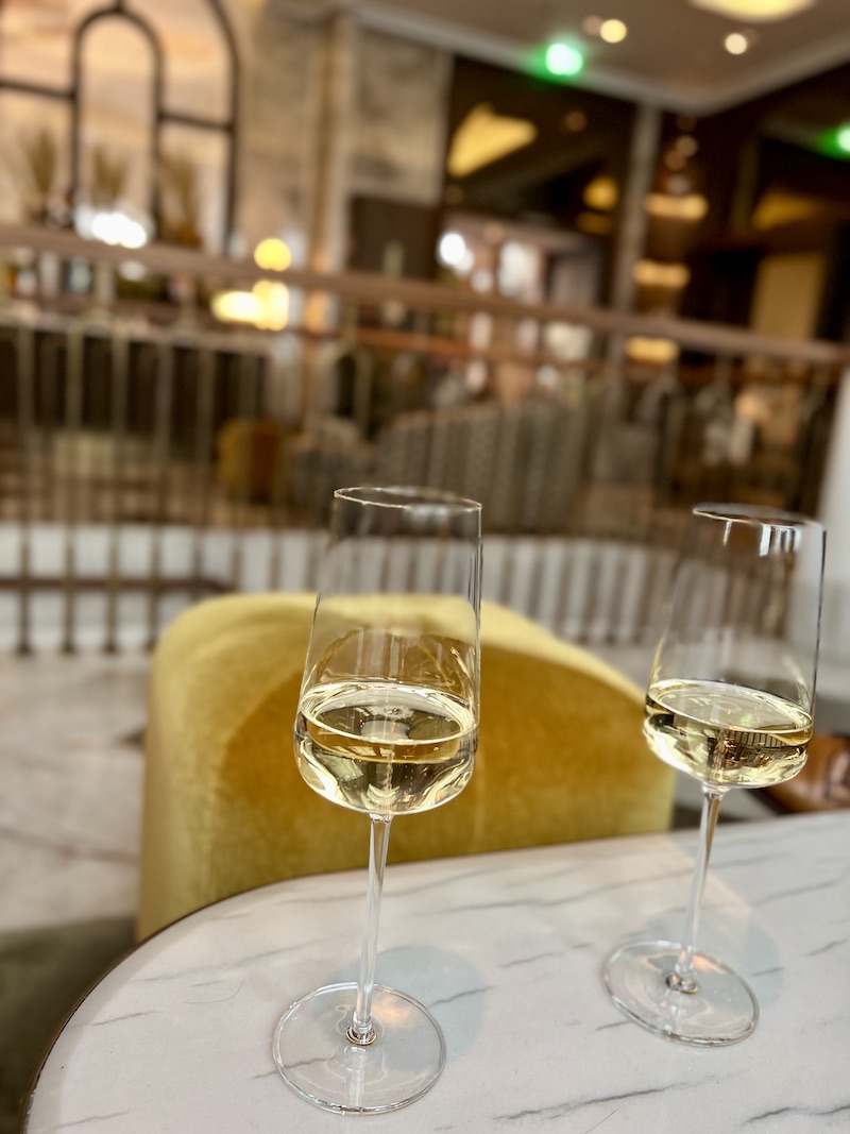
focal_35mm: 26
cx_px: 425
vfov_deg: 67.3
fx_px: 851
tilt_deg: -10.3
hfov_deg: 53.1
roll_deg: -5.6
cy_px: 567
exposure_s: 1/59
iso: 200
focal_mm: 5.7
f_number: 1.5
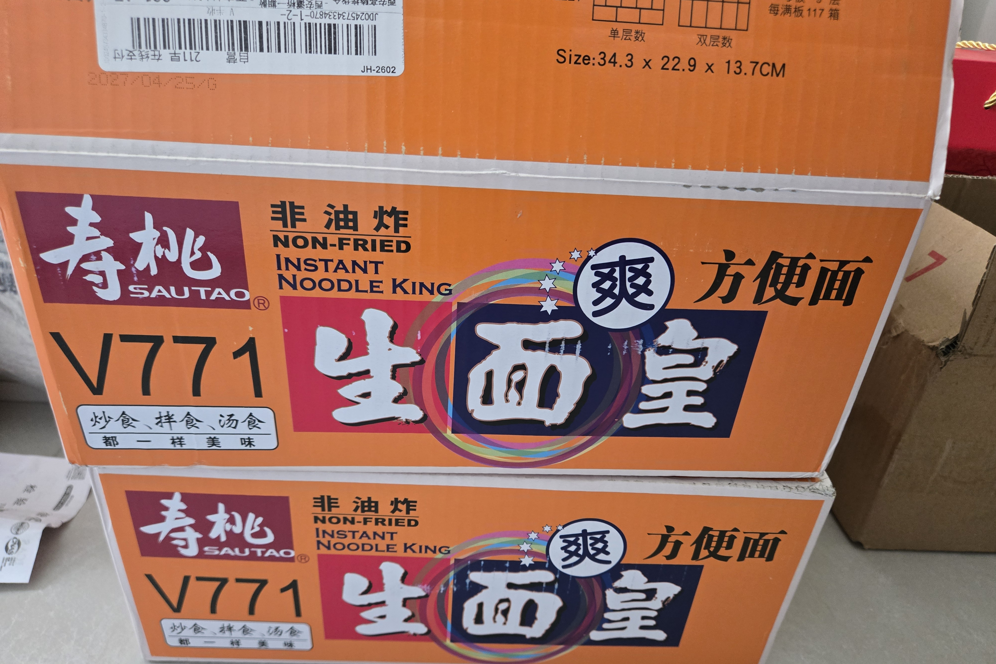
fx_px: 664
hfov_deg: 73.7
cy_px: 345
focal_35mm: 24
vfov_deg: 53.1
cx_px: 499
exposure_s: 1/100
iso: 1000
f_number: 1.8
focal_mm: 5.4
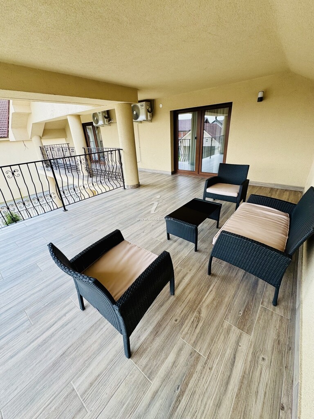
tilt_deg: -24.4
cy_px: 210
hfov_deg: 85.7
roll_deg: +2.9
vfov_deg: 102.1
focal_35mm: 14
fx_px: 169
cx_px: 157
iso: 40
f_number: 2.2
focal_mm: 2.22
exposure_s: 1/182
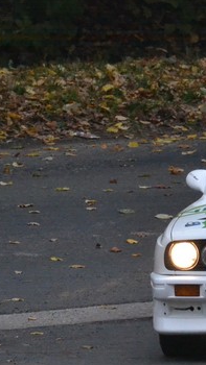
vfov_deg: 1.6
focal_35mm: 1379
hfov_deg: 0.9
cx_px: 311
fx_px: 13385
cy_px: 210
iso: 3200
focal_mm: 300
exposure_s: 1/500
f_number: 6
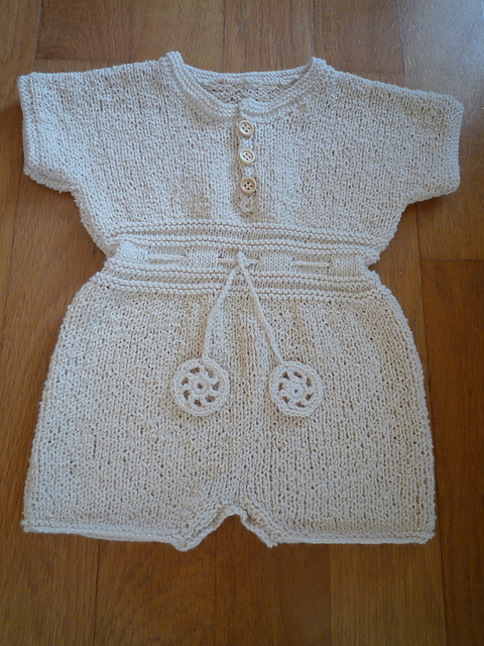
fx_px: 466
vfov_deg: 69.4
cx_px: 242
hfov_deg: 54.9
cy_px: 323
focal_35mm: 25
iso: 125
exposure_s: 1/30
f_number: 2.8
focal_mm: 4.4
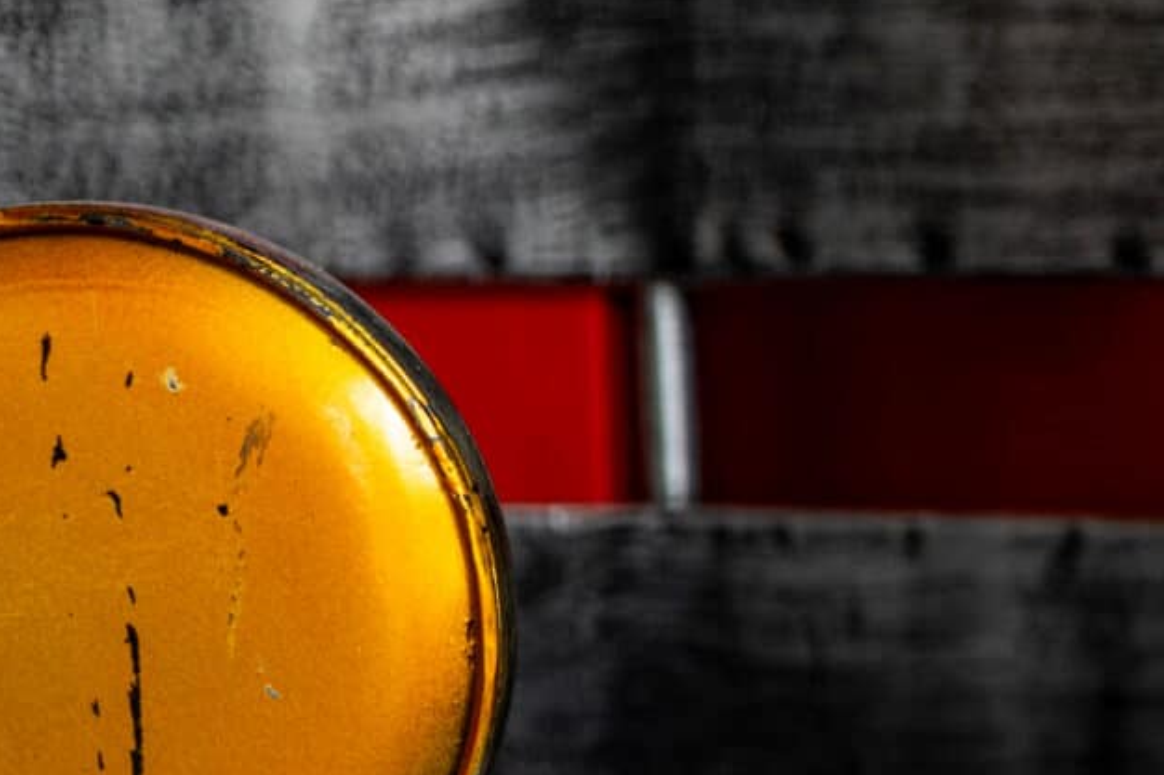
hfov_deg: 3.7
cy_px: 505
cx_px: 2369
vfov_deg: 2.5
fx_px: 17842
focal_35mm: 552
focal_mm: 135
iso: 200
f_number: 3.2
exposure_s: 1/100
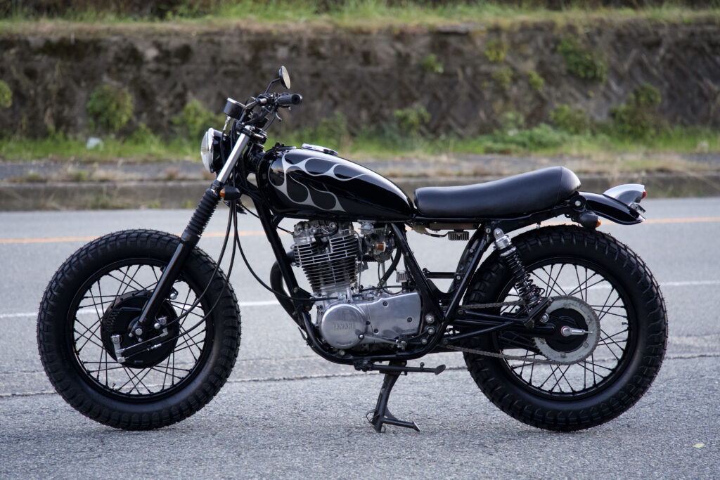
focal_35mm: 167
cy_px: 240
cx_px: 360
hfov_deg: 12.3
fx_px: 3340
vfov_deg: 8.2
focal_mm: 167
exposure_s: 1/200
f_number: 5.6
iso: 2000
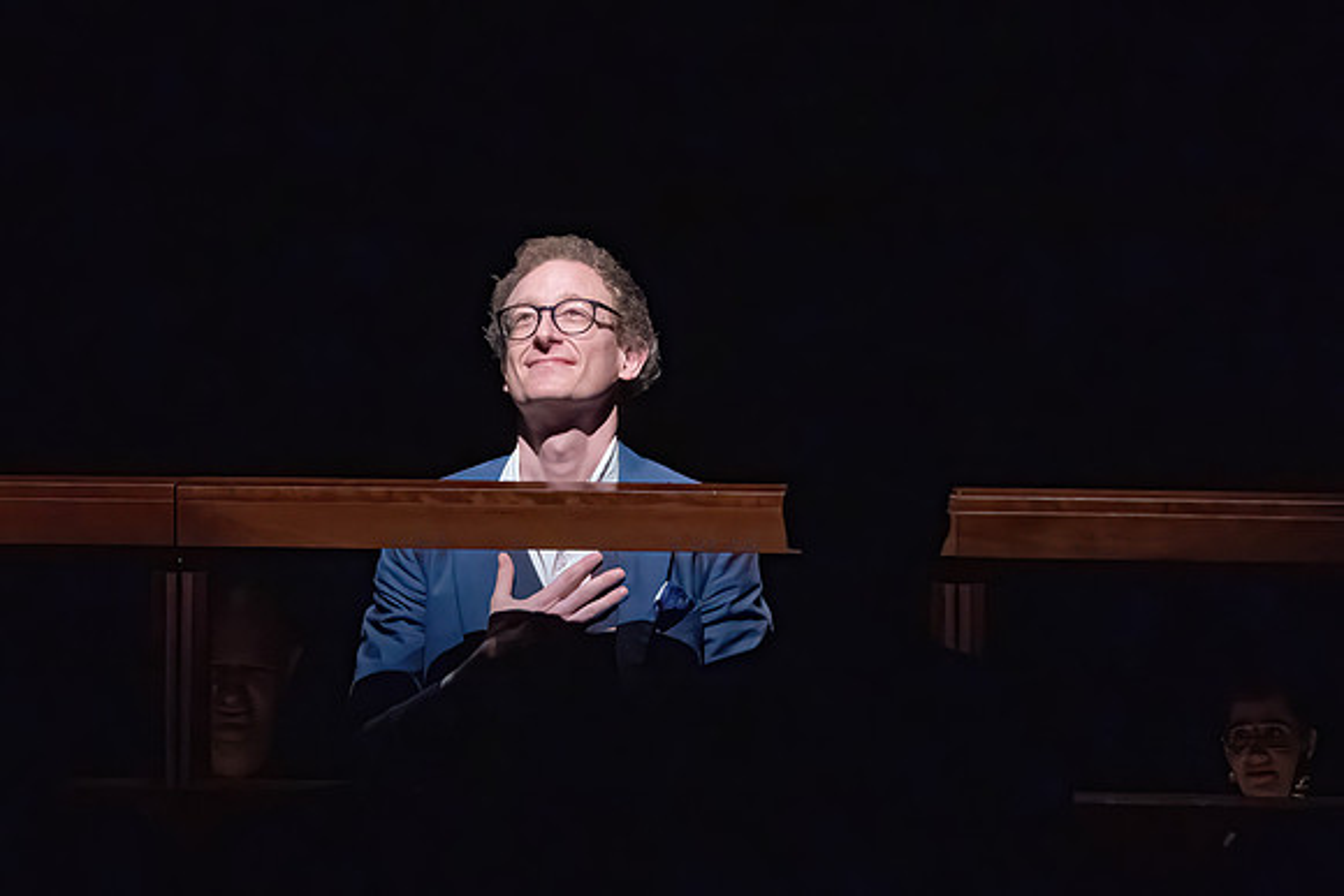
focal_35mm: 326
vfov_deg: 4.2
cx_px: 754
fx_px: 12159
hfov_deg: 6.3
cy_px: 289
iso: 16000
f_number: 10
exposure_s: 1/400
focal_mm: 200
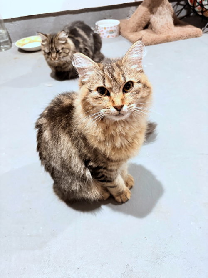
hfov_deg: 53.1
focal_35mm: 26
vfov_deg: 67.3
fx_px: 208
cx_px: 104
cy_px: 139
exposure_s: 1/40
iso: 400
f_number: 1.6
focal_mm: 5.96
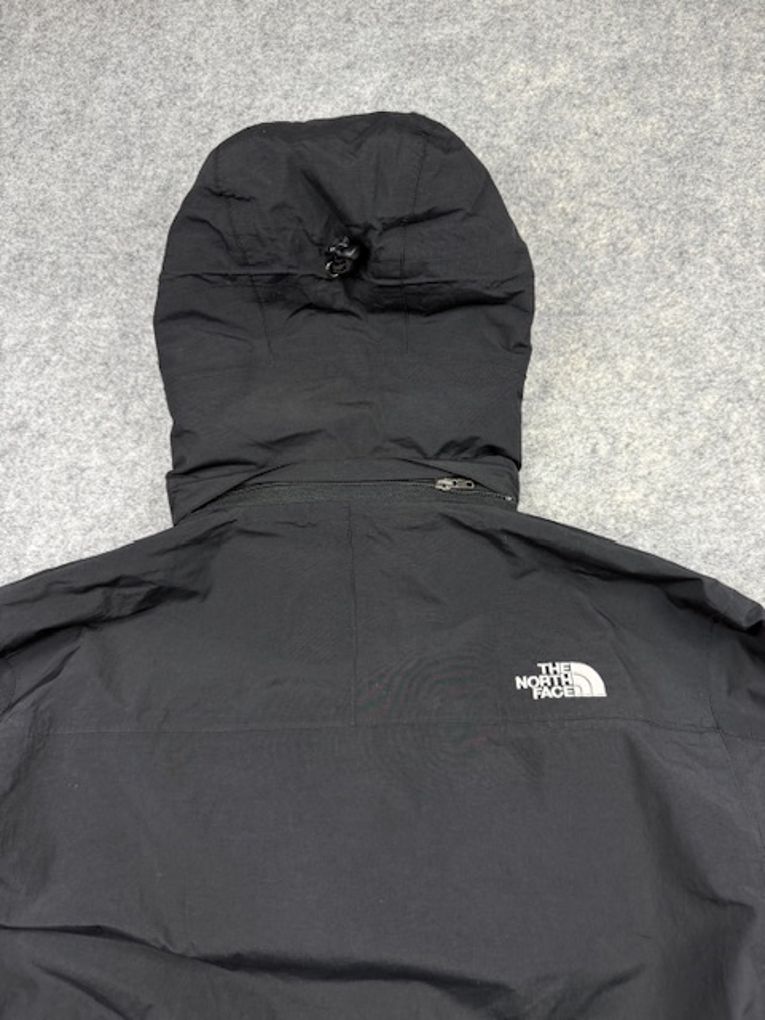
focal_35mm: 24
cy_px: 510
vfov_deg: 71.6
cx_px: 382
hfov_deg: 56.8
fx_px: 707
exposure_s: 1/121
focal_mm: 6.76
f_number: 1.78
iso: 160
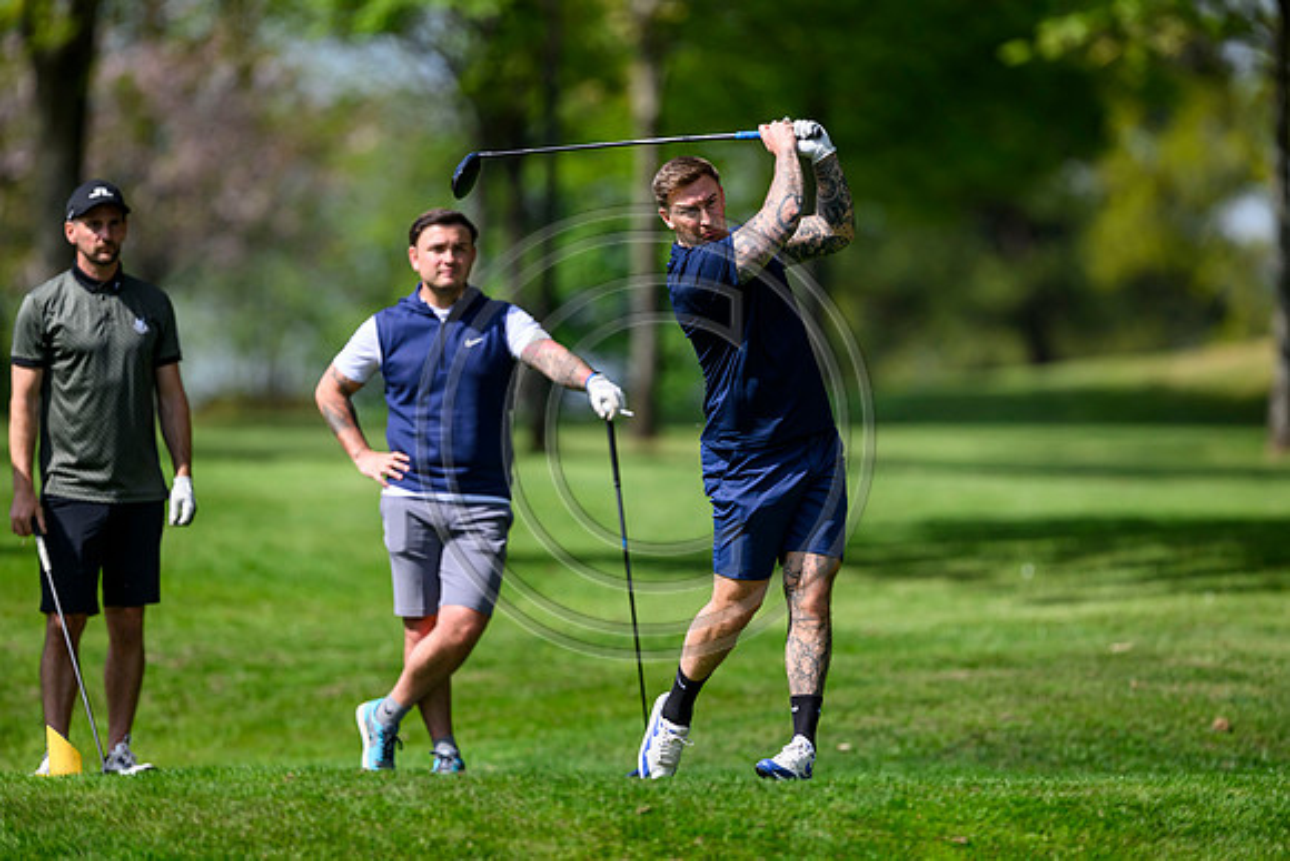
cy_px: 430
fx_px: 14336
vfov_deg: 3.4
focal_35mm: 400
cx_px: 645
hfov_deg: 5.2
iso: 500
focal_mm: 400
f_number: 3.5
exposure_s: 1/5000
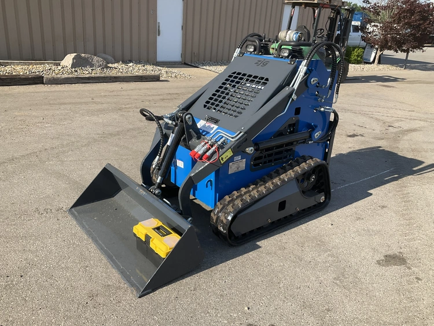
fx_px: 364
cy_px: 163
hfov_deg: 61.6
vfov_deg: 48.3
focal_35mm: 29
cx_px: 217
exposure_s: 1/1076
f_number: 1.8
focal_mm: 3
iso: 25
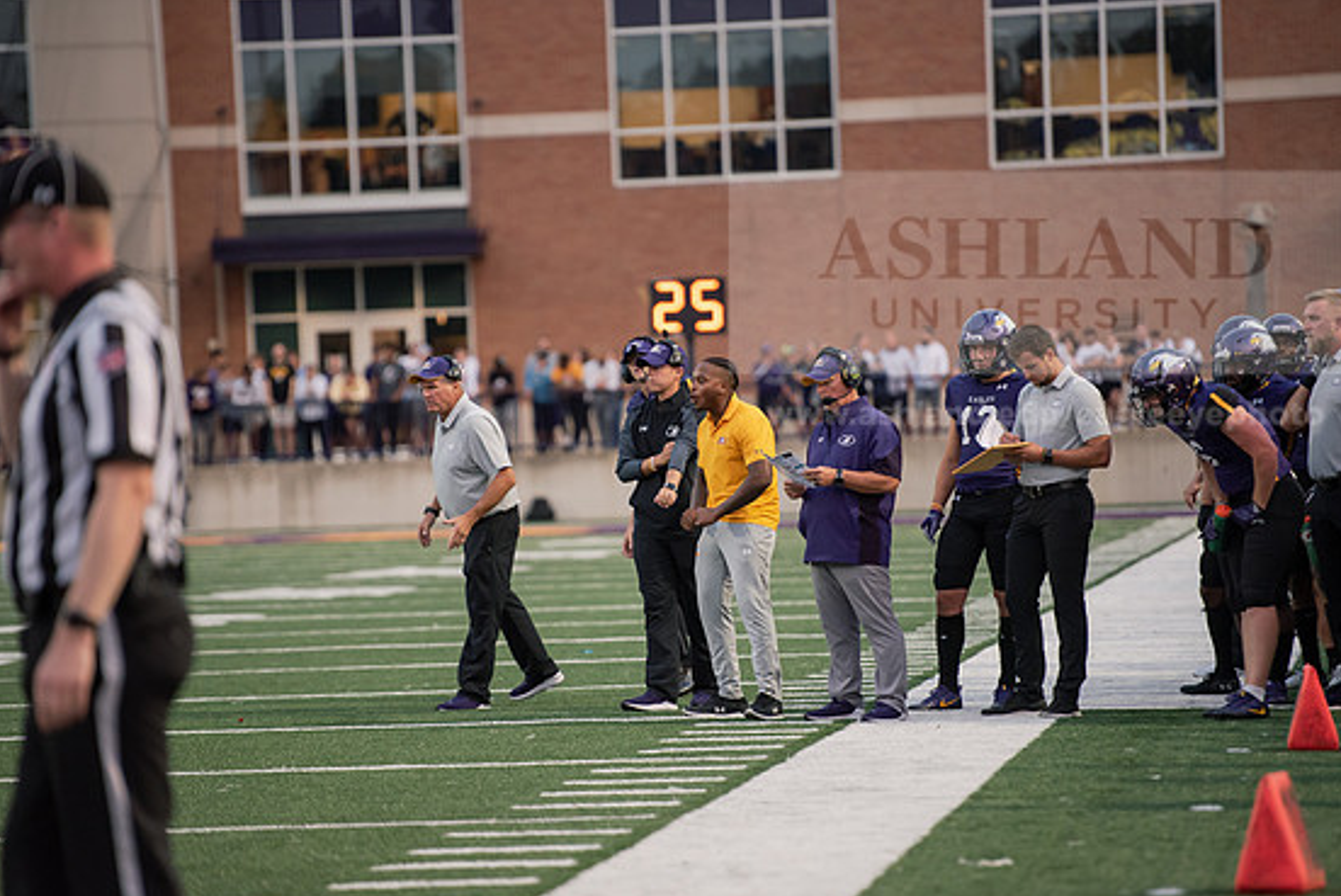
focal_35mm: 210
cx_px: 656
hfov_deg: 9.8
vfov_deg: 6.6
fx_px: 7828
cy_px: 465
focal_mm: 200
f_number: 2.8
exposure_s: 1/800
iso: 2000
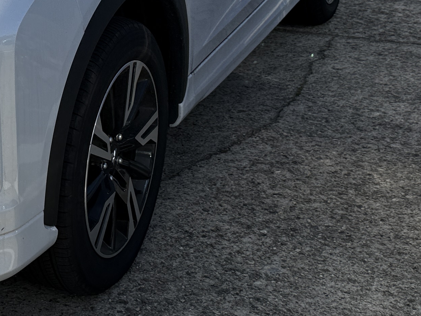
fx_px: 948
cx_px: -61
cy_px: 37
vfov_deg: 18.6
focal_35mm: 78
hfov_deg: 23.3
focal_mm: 6.76
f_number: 1.78
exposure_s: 1/4405
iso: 80
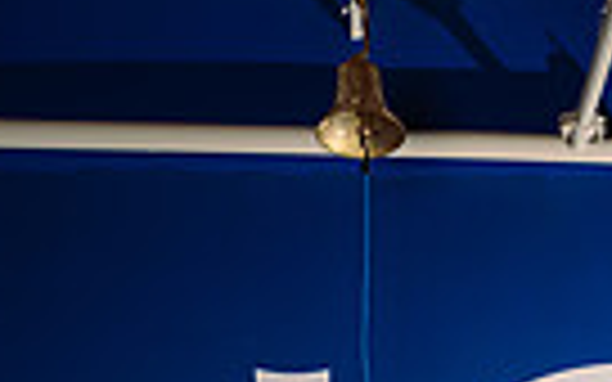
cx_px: 536
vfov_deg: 12.1
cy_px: 975
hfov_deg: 24.9
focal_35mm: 81
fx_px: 1351
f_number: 7.1
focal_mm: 24
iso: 200
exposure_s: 1/250
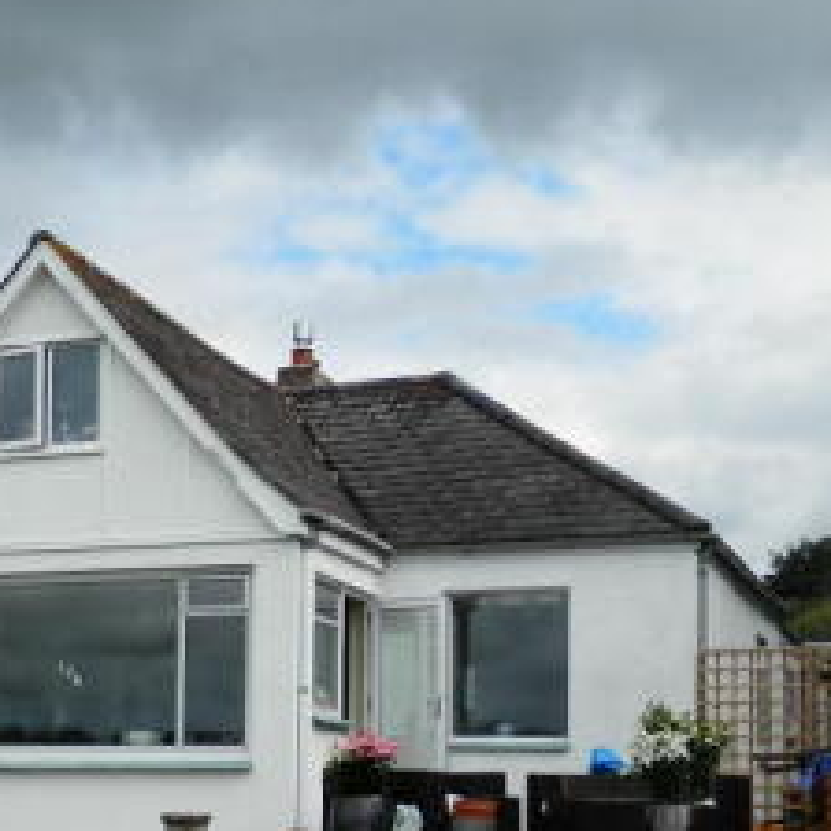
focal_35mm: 62
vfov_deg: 27.2
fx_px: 1684
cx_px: 232
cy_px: 670
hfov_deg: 27.4
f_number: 9
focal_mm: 5
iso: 80
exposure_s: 1/160
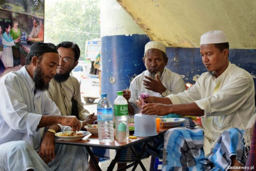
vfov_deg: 25.8
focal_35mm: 52
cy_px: 86
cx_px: 128
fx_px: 373
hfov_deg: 37.8
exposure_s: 1/125
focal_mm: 35
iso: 450
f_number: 5.6
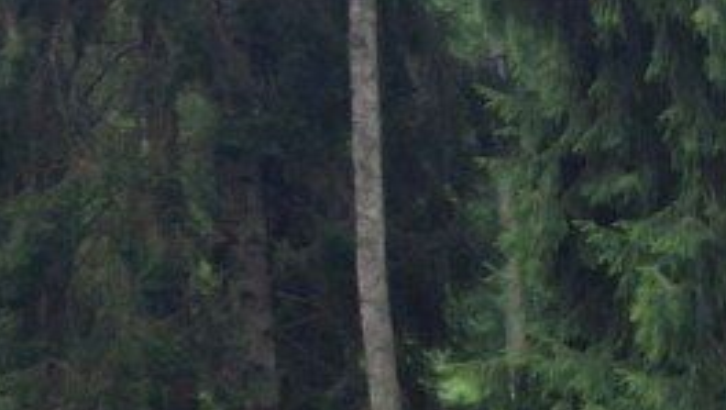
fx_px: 3564
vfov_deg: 5.9
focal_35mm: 185
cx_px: 1246
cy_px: 1394
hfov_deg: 11.0
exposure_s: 1/622
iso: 50
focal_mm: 5.54
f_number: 1.8
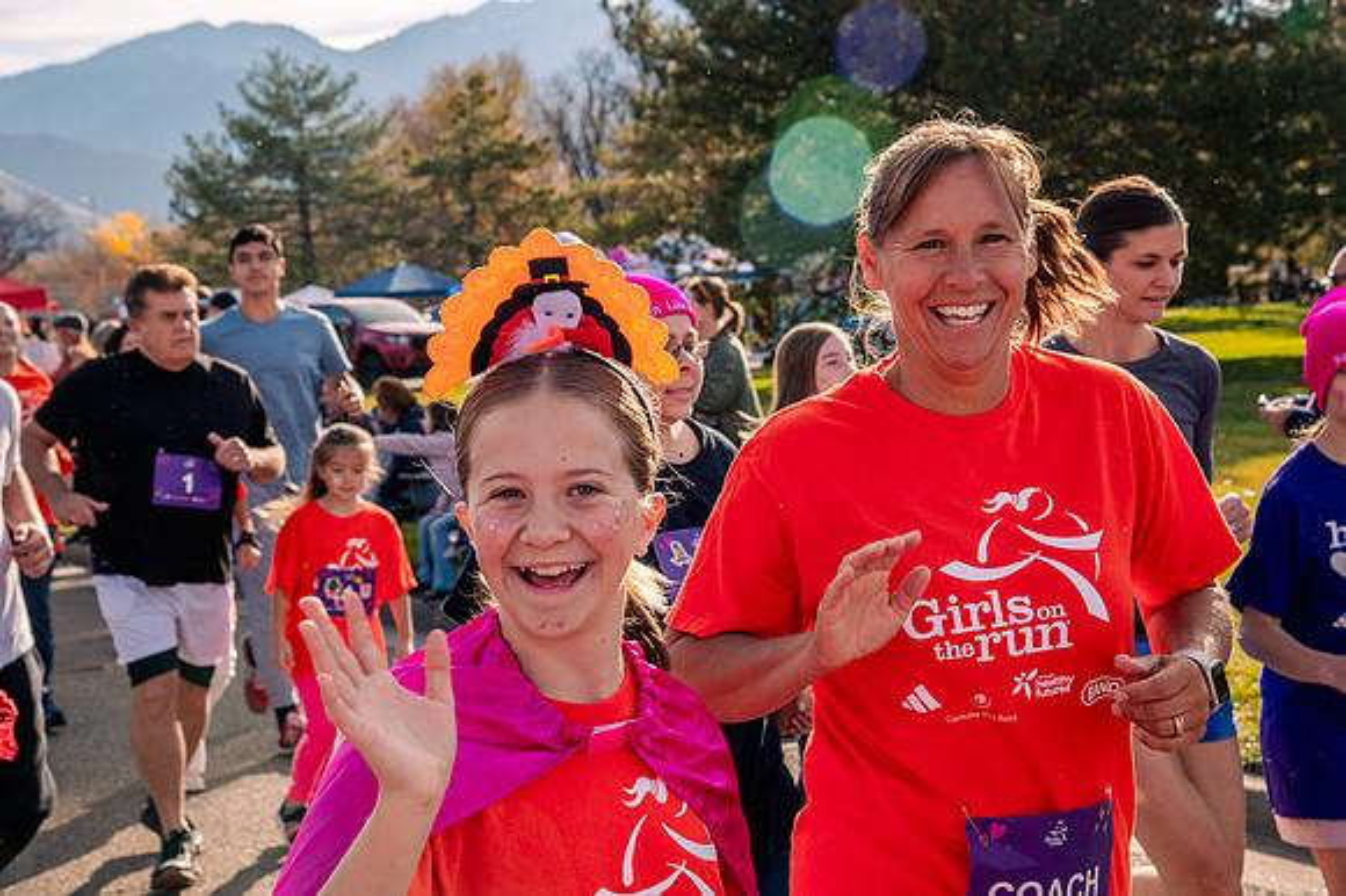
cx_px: 673
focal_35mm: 65
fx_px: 2429
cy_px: 448
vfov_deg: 20.9
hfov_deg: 31.0
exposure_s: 1/1000
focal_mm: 65
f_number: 10
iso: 800
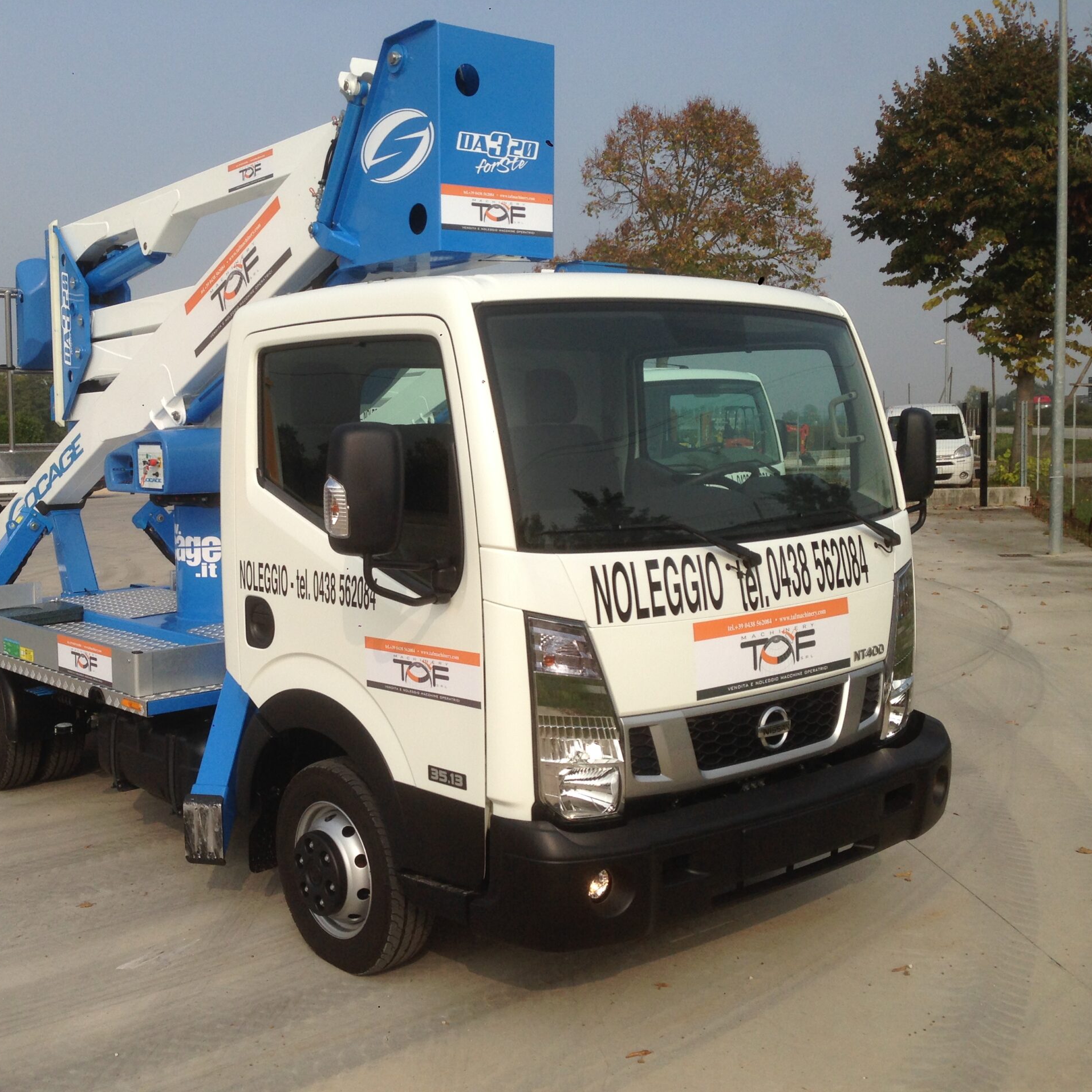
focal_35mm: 39
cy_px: 545
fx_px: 1392
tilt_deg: -4.2
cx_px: 395
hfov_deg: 42.4
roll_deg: +0.2
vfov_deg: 42.8
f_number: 2.4
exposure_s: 1/2008
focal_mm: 4.12
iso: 50
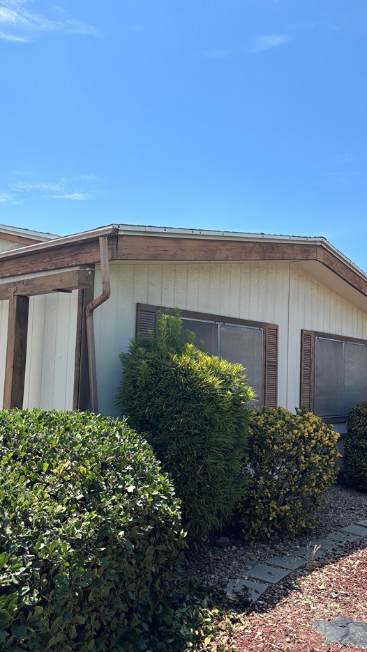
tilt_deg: +4.3
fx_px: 537
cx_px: 190
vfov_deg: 62.6
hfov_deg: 37.7
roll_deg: -2.4
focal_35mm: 31
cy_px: 327
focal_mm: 5.96
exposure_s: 1/2639
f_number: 1.6
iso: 50
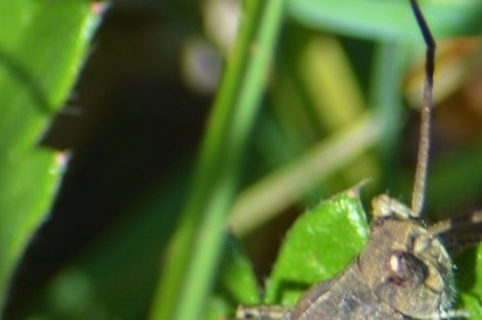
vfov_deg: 1.1
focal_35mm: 1218
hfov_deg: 1.7
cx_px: 314
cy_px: 312
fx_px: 16292
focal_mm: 300
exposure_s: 1/125
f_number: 8
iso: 125
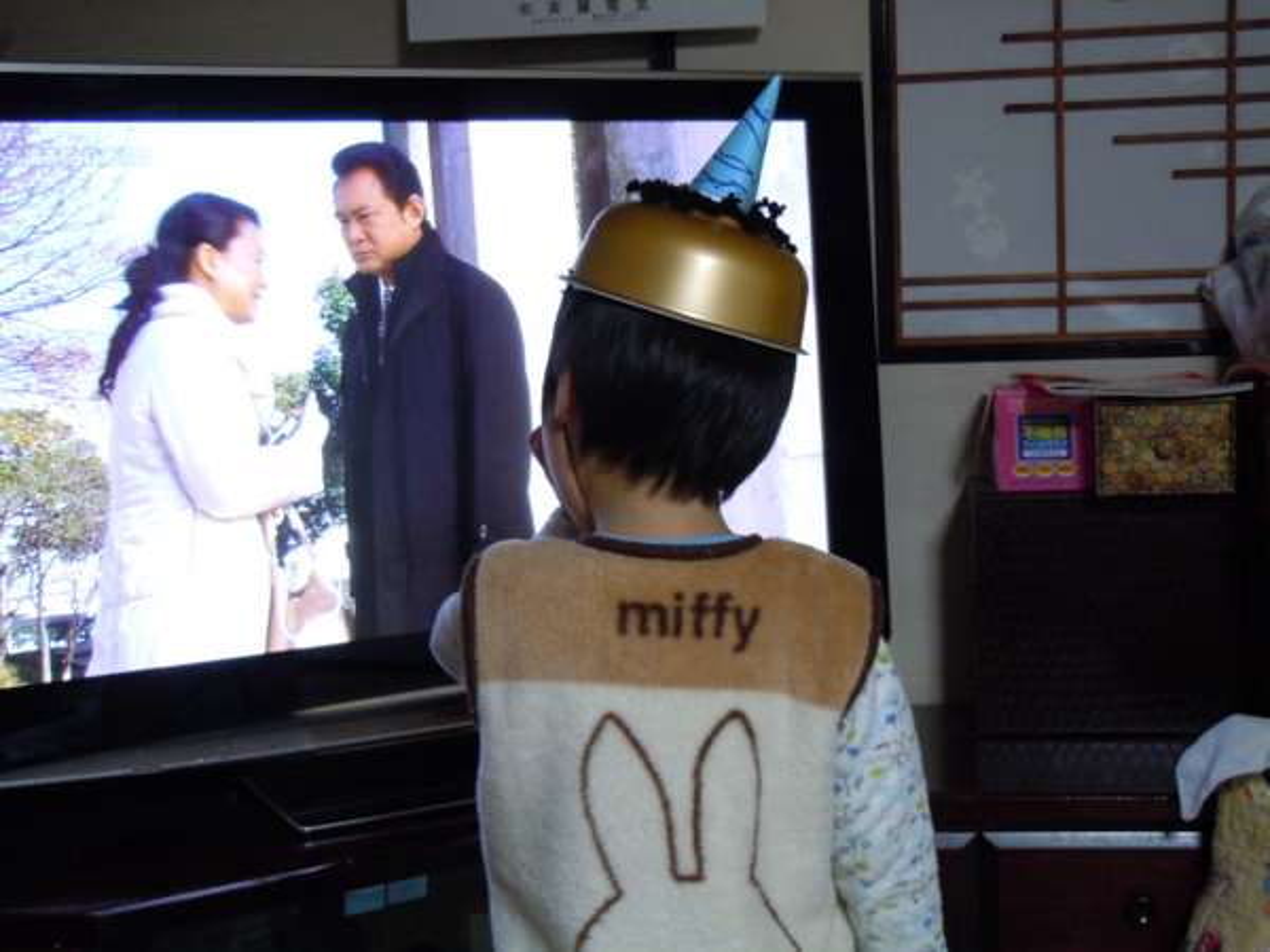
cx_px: 635
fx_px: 1908
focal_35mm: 52
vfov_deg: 28.0
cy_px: 476
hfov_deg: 36.8
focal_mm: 9.3
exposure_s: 1/10
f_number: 3.9
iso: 400
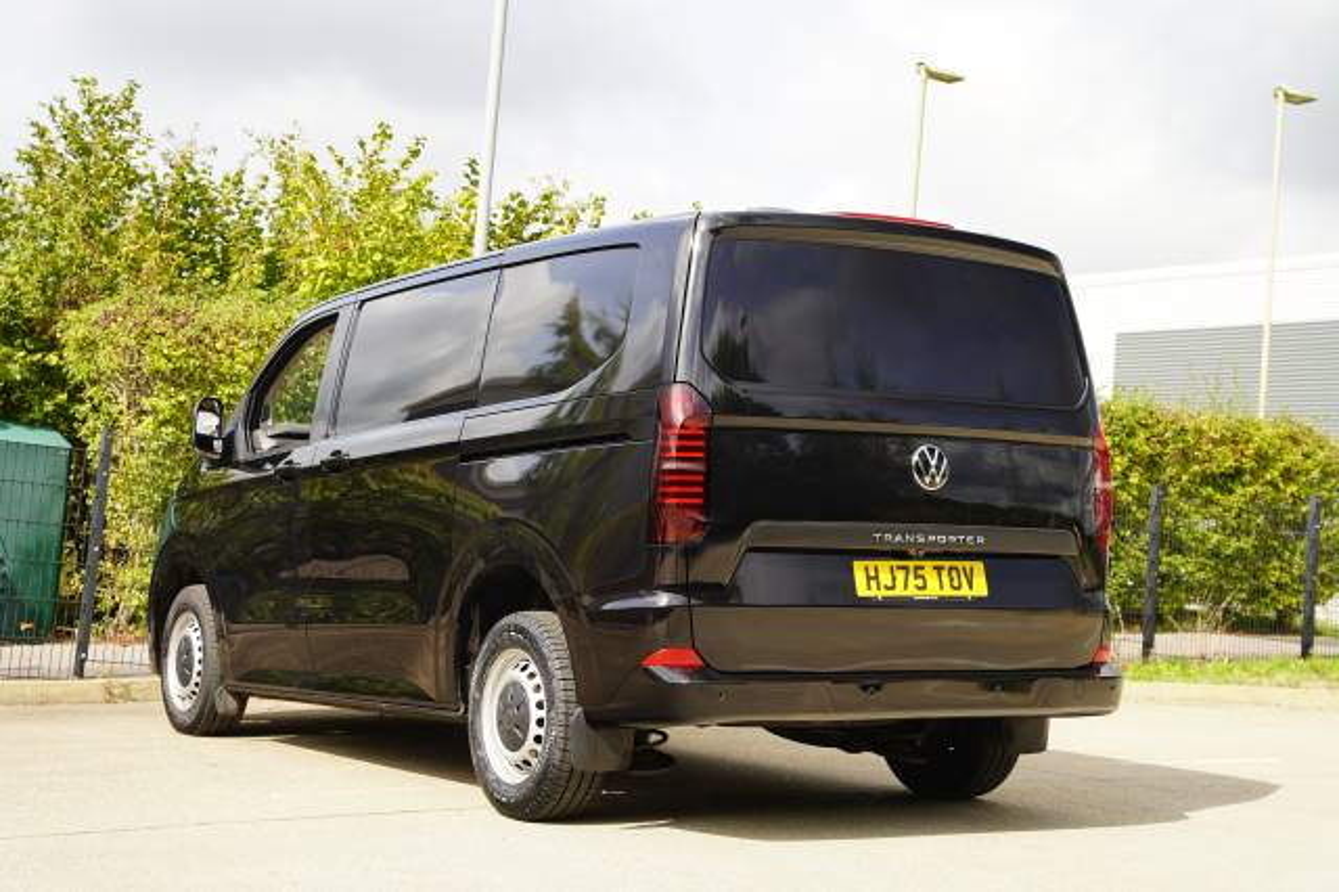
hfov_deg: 35.7
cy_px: 446
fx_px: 2078
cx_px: 670
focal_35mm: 56
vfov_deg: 24.2
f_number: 6.3
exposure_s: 1/100
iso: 100
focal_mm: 55.9
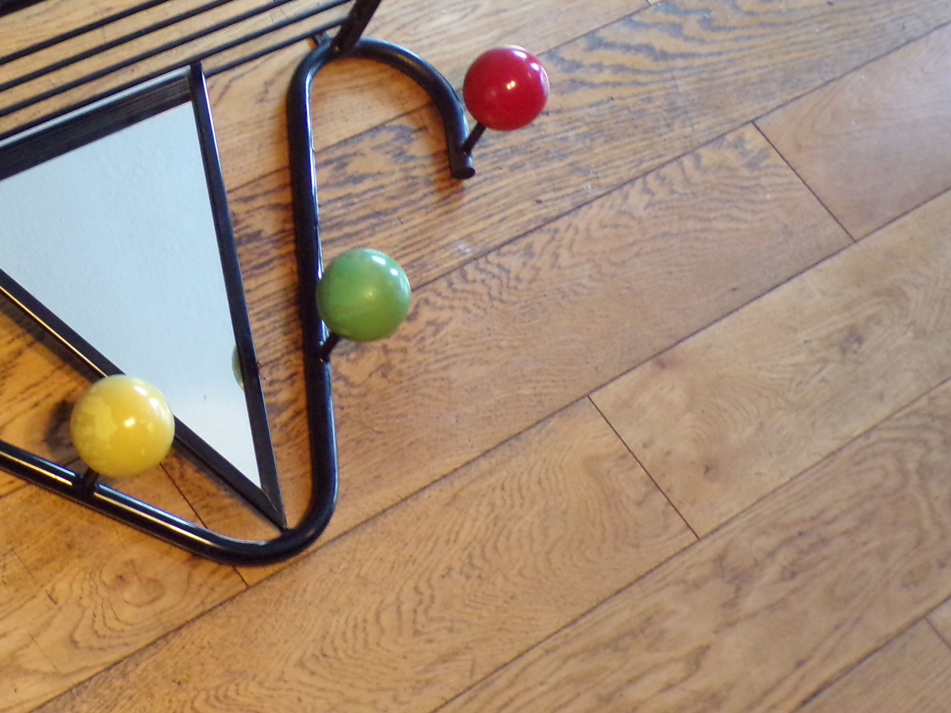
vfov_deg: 20.4
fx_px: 1978
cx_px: 176
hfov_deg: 26.5
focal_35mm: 72
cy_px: 260
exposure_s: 1/17
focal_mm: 7.6
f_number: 3.4
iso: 400
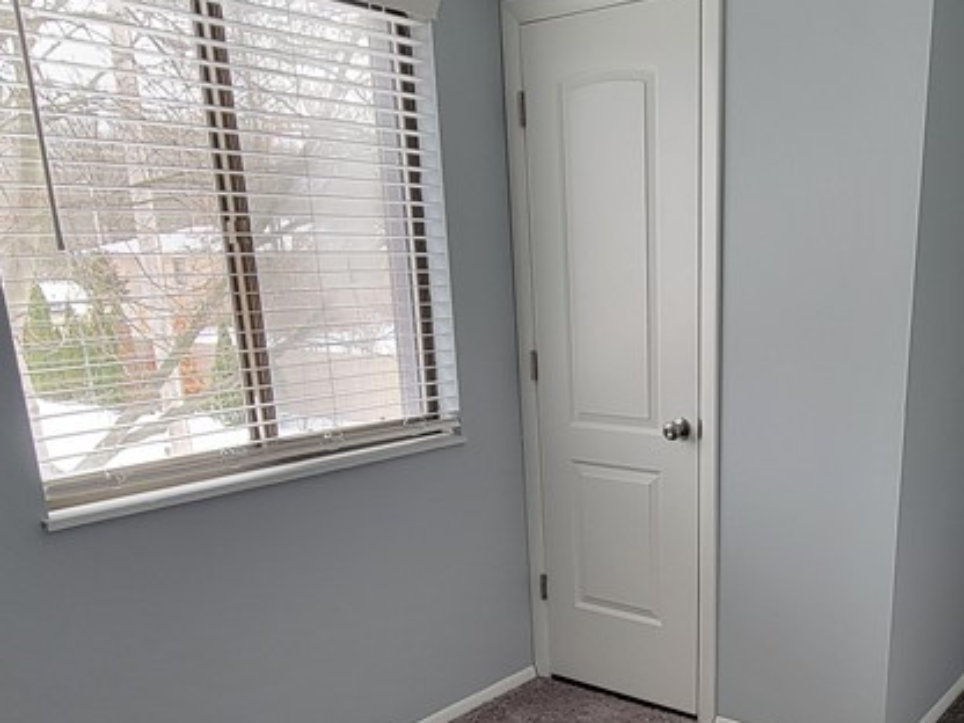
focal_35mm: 32
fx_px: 891
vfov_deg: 42.1
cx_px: 630
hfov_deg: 55.8
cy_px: 584
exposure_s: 1/60
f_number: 2.2
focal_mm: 2.2
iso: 125
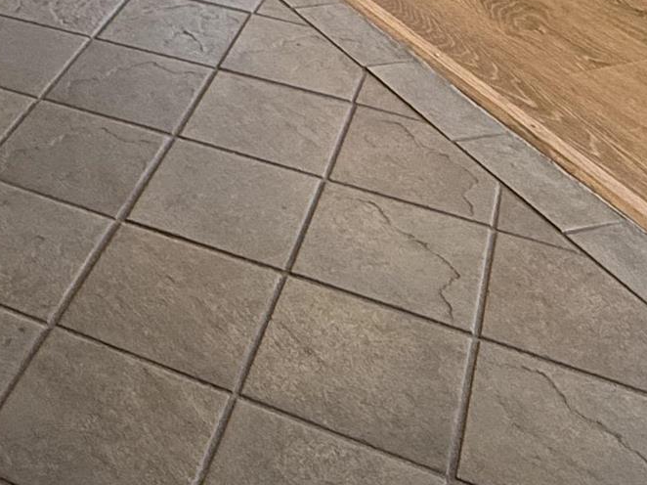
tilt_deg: -5.9
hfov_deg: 27.6
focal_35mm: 65
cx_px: -39
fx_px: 1214
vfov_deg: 17.4
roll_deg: -0.4
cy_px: -438
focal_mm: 2.22
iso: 320
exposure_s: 1/120
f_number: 2.2
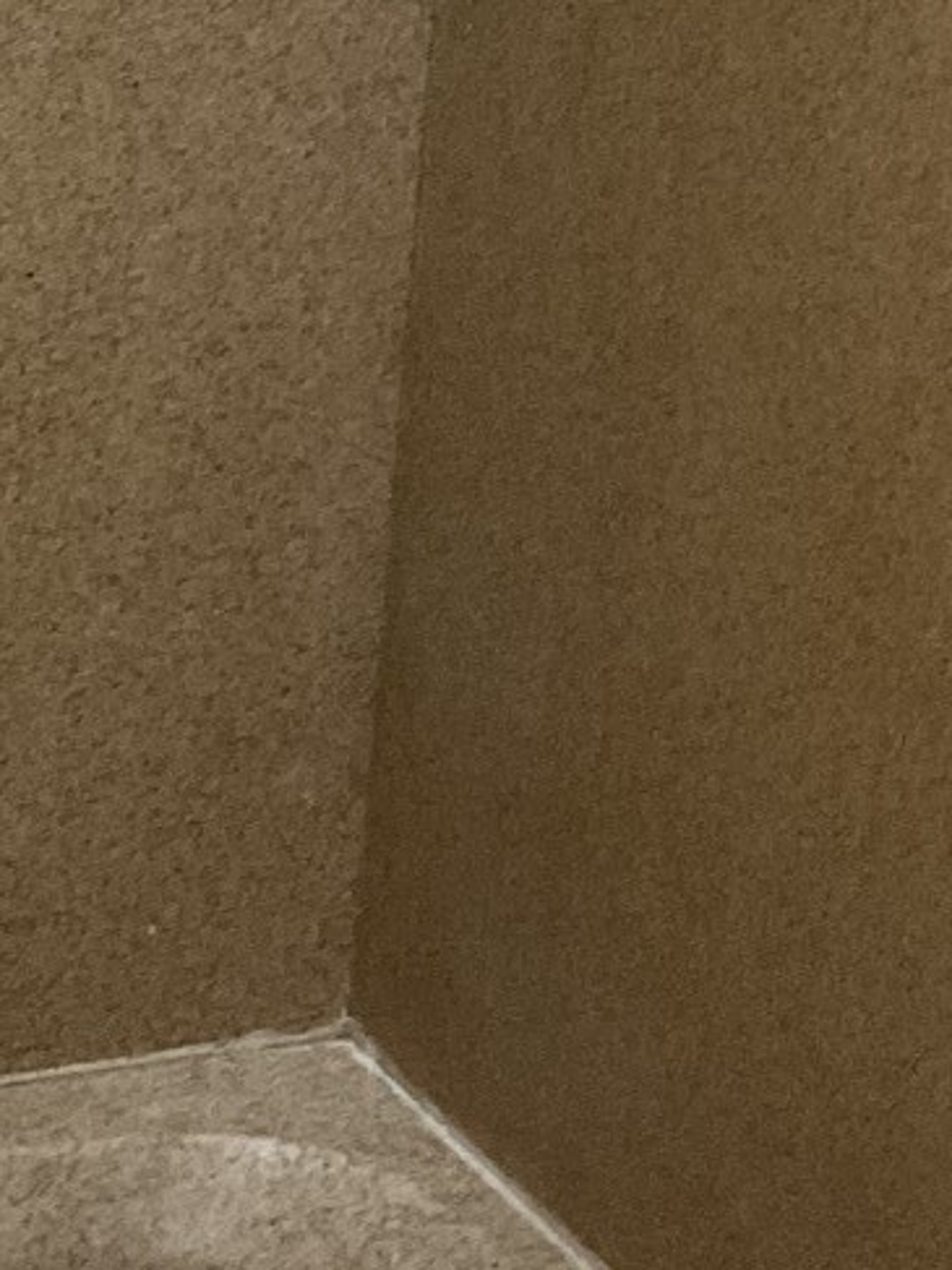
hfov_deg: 11.9
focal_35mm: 122
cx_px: -130
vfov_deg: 15.8
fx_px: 4476
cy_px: -63
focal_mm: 3
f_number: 1.8
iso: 250
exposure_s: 1/60
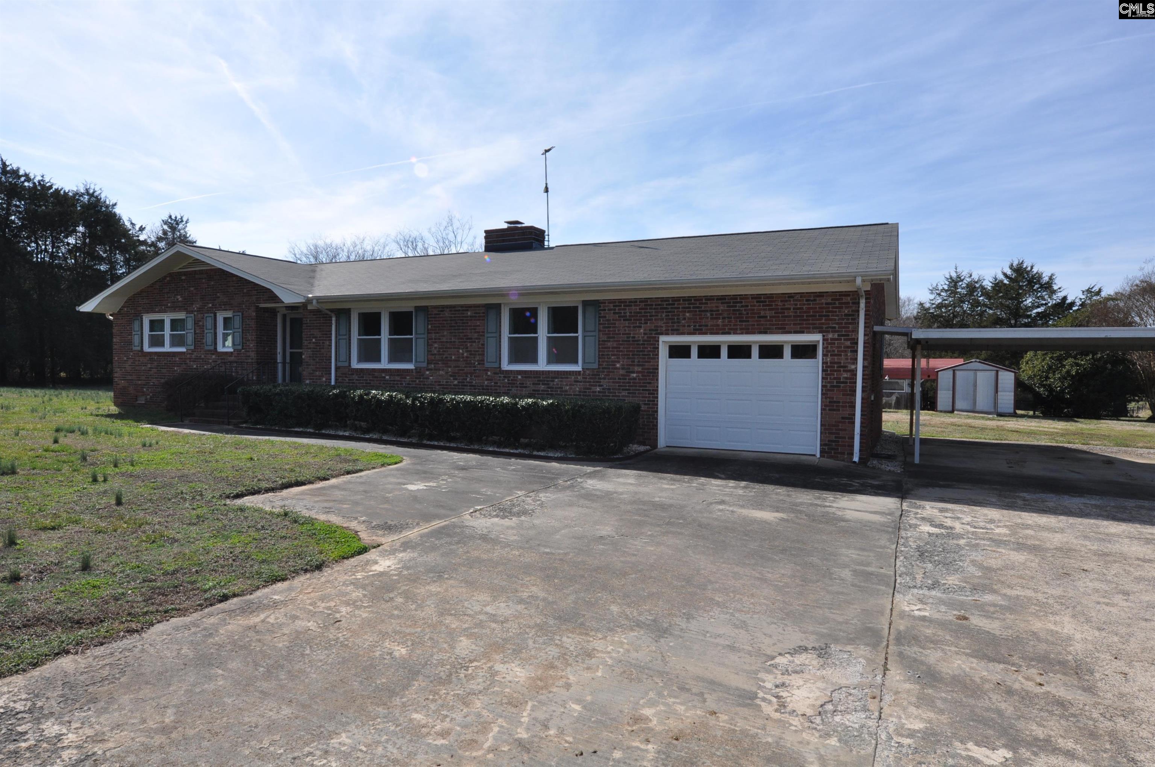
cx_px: 578
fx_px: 673
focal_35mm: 21
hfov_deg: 81.3
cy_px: 384
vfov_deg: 59.4
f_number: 9
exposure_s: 1/320
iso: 320
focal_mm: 14
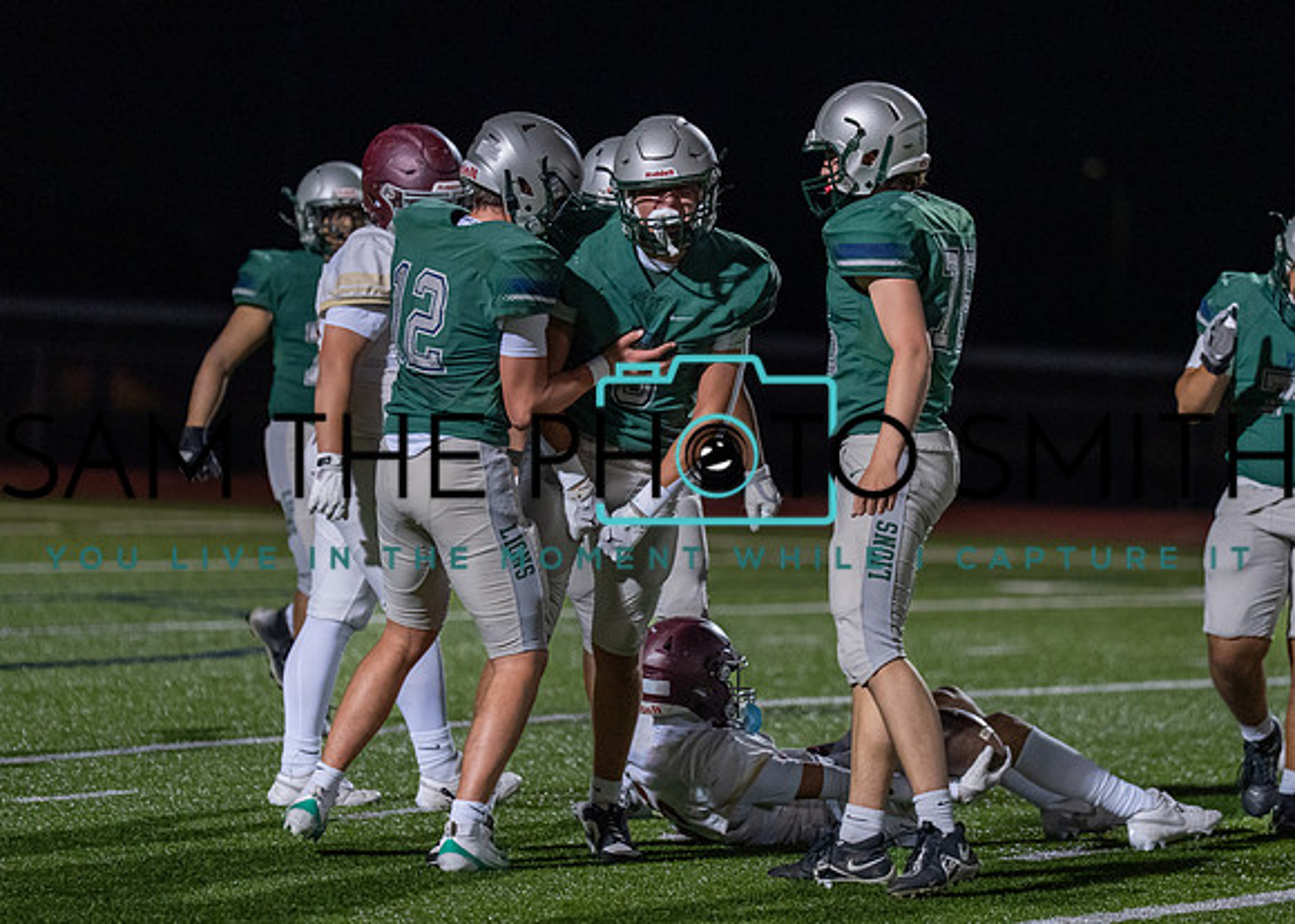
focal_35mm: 234
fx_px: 8593
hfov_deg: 8.6
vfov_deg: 6.2
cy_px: 397
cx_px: 680
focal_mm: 168
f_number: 2.8
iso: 2500
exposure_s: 1/1000
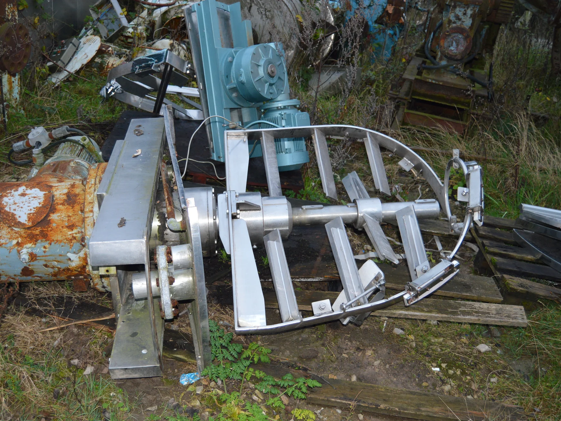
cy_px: 212
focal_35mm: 36
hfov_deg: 51.3
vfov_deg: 39.7
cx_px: 259
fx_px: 583
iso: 560
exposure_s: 1/60
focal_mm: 22
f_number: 3.5
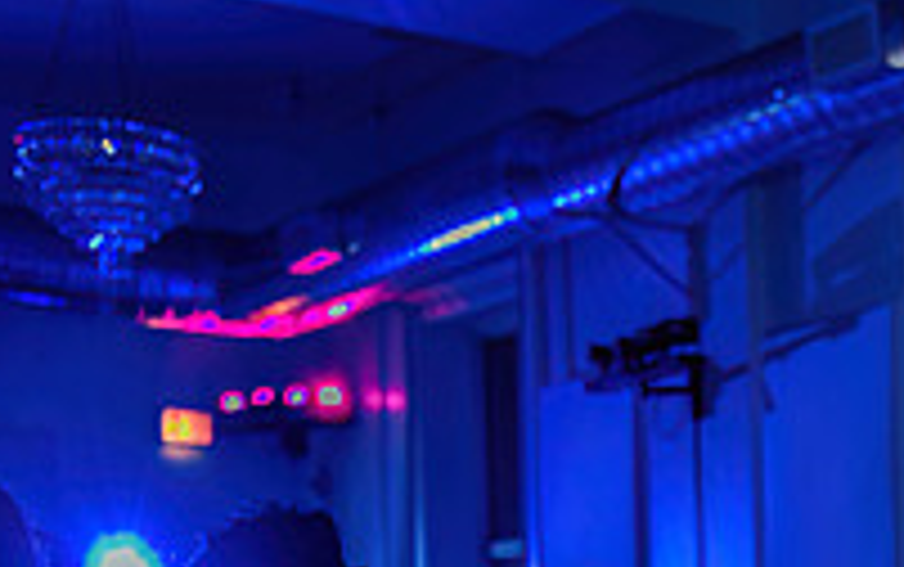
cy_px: 826
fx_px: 2318
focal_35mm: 94
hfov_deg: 19.9
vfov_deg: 13.2
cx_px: 1241
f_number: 3.2
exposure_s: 1/50
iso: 800
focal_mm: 32
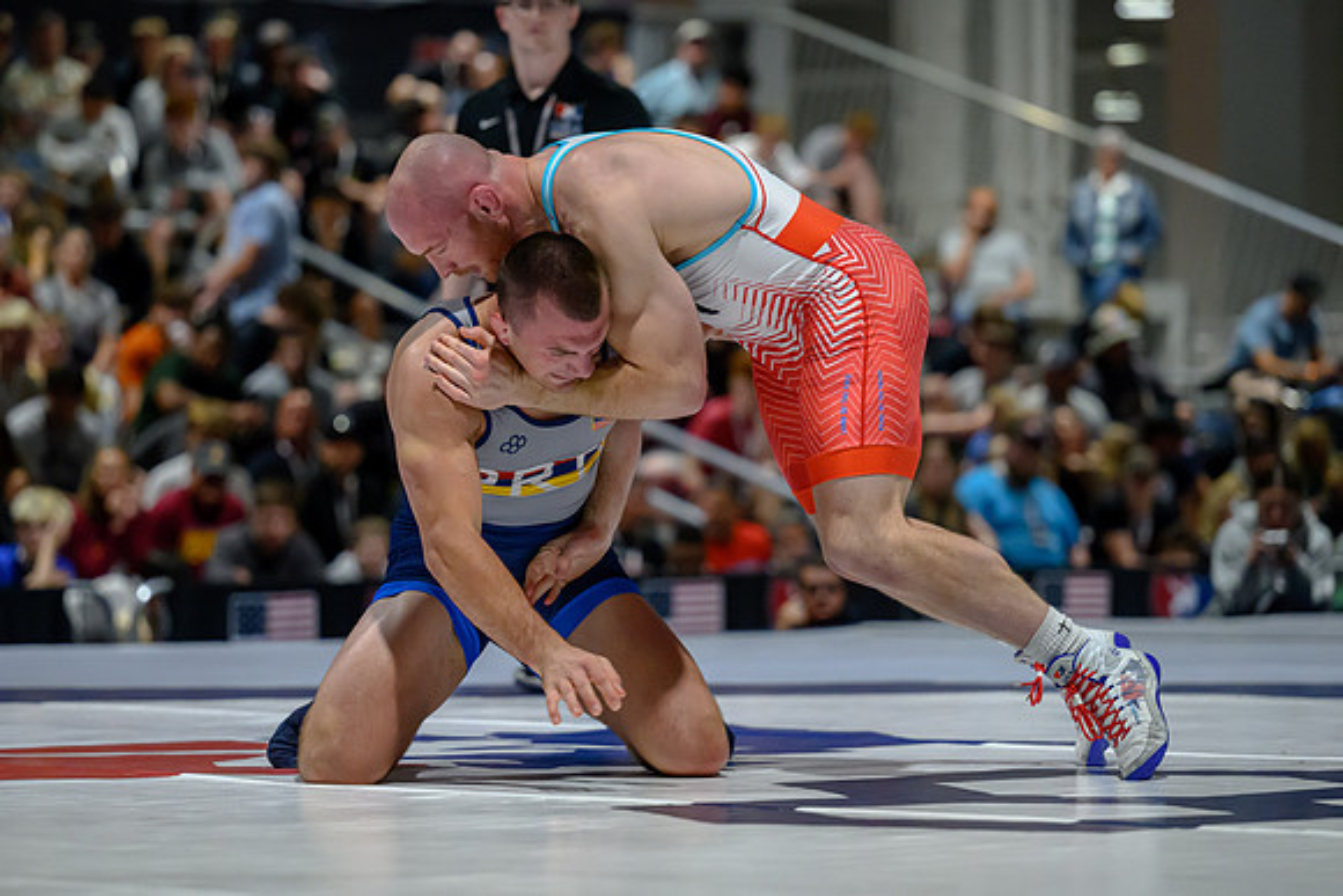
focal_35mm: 170
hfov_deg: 12.1
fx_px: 6358
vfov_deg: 8.1
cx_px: 535
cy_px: 461
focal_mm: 135
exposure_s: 1/640
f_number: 2.8
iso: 5600
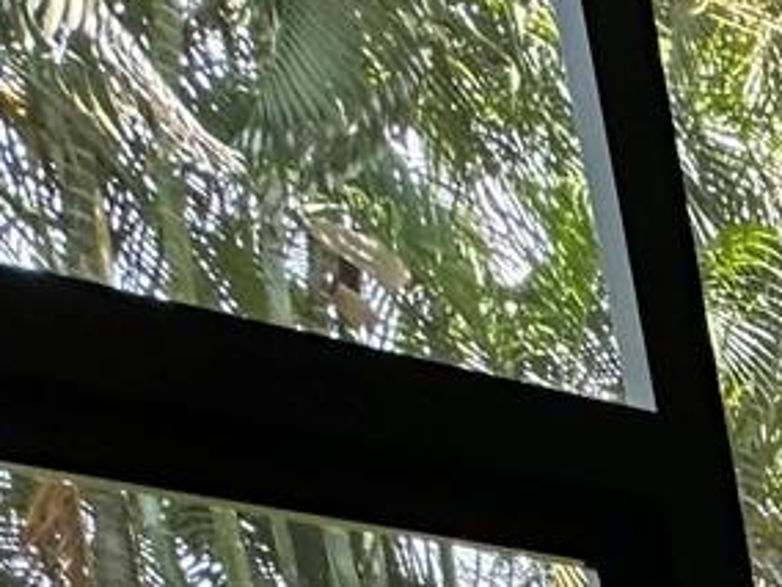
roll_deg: +2.1
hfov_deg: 16.1
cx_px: 1729
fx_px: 1785
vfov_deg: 12.3
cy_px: 1593
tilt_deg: -16.1
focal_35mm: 79
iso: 50
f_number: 2.2
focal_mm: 2.22
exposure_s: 1/99
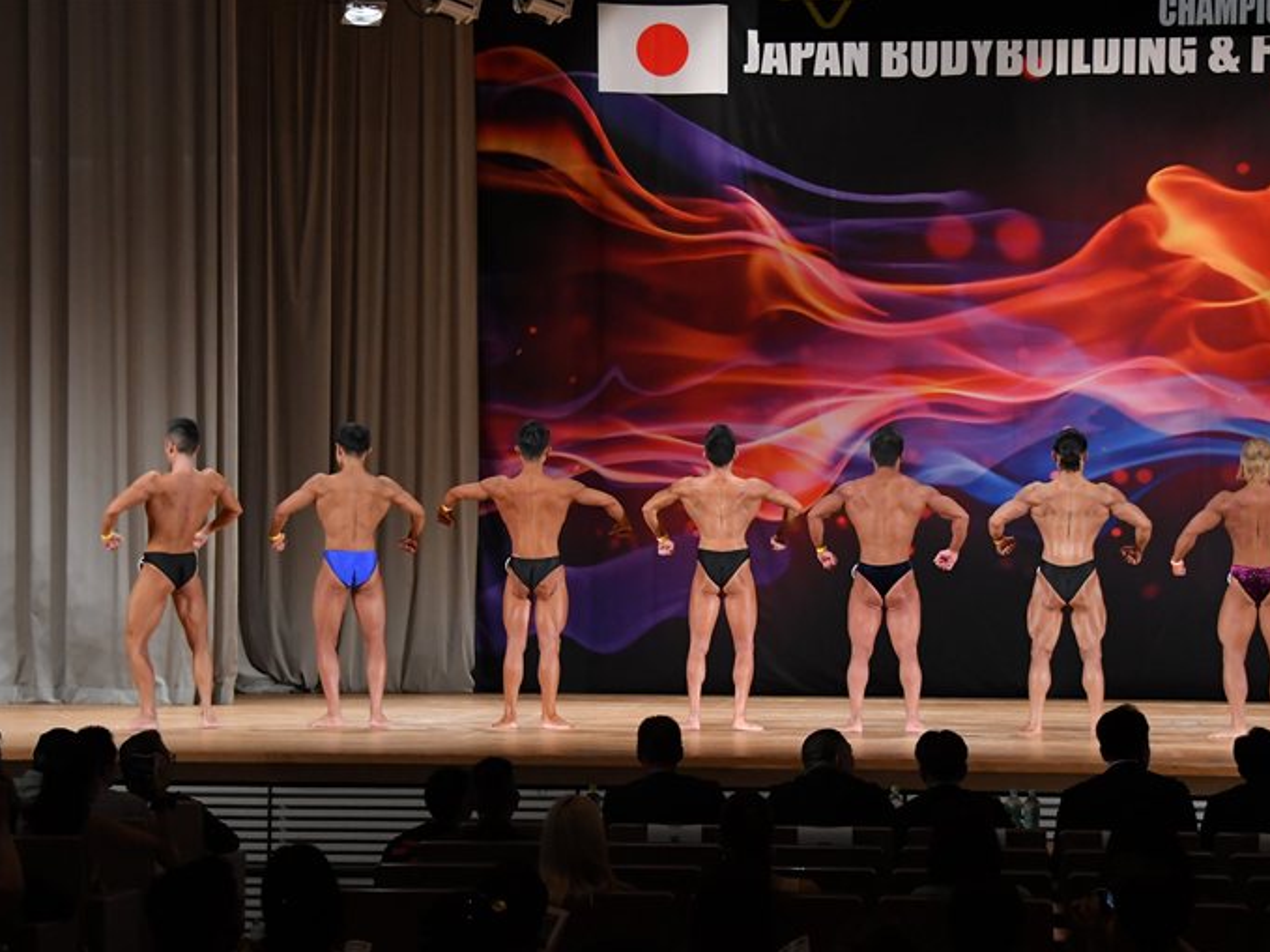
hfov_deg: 19.3
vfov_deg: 14.5
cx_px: 663
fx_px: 3742
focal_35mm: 102
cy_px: 479
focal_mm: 62
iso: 3200
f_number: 5.6
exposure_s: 1/400
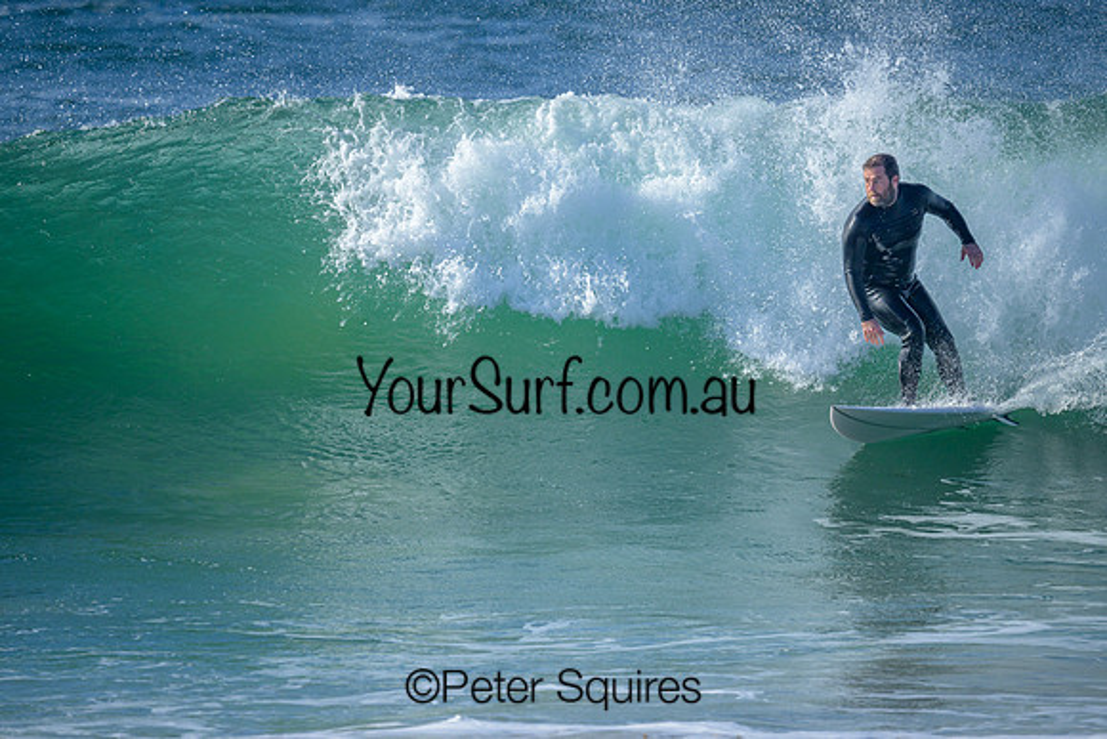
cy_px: 386
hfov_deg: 2.5
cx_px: 578
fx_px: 25700
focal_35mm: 836
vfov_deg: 1.6
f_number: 6.3
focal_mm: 800
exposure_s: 1/2000
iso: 250
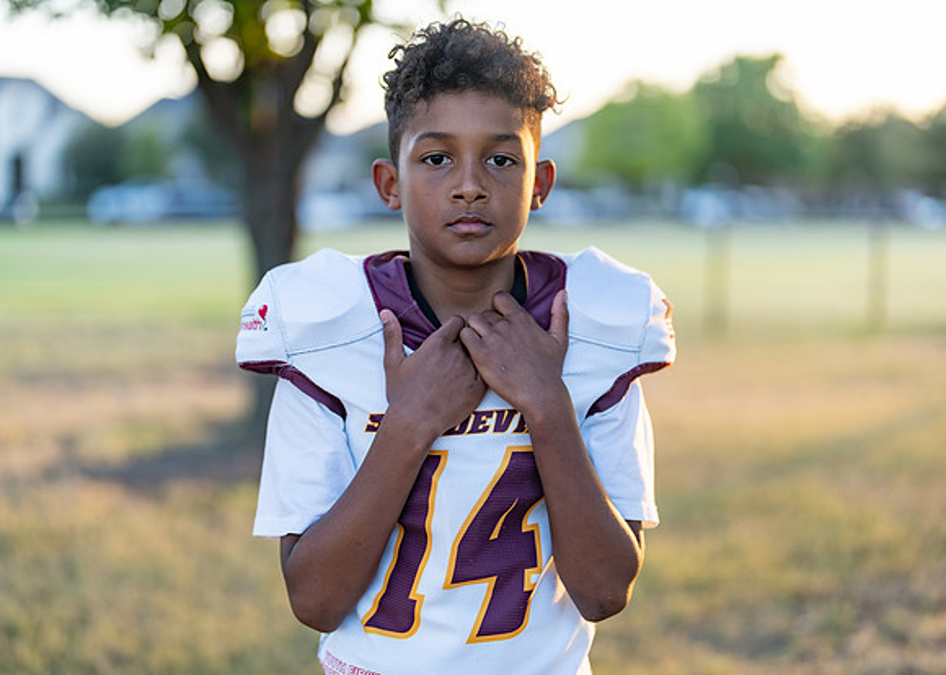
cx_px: 472
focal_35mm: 53
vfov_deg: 26.6
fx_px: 1427
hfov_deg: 36.7
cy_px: 338
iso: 100
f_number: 1.2
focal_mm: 50
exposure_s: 1/400
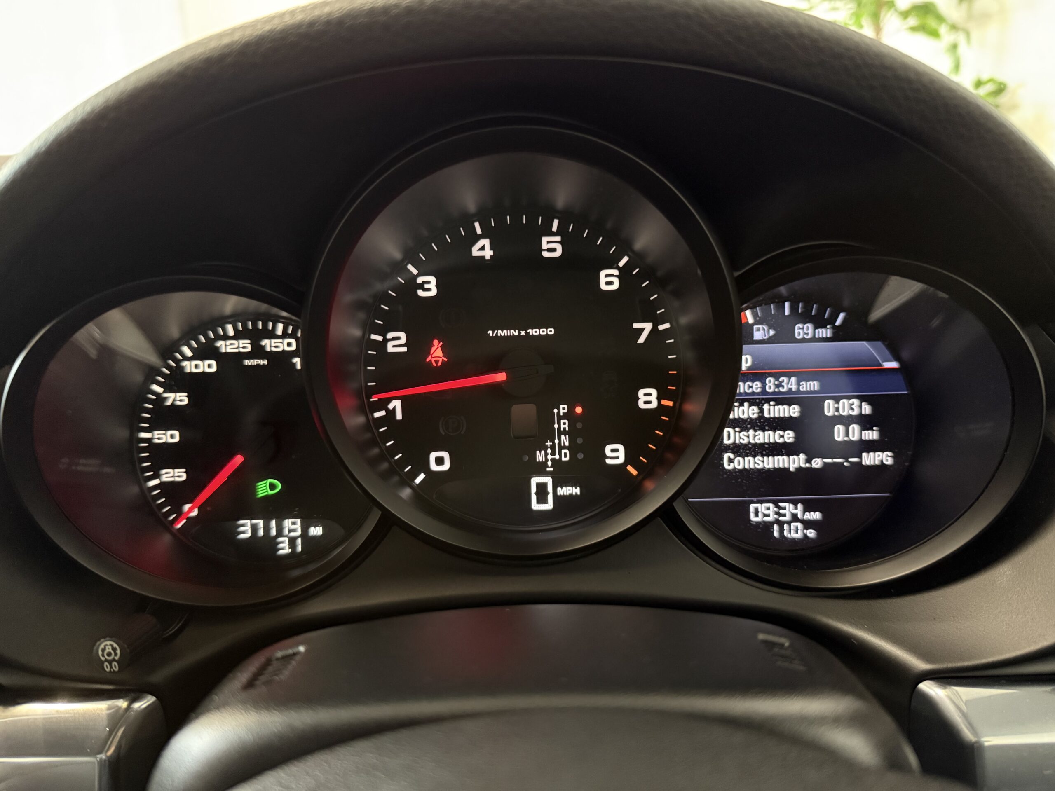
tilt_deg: -20.2
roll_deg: +4.3
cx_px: 528
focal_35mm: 24
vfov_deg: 56.8
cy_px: 396
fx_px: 731
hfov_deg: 71.6
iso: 1250
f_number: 1.78
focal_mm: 6.76
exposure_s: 1/30
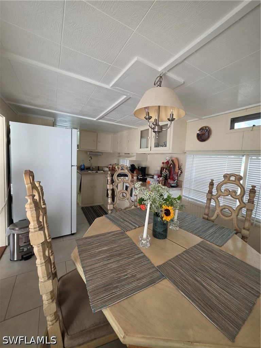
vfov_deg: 106.2
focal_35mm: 13
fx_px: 131
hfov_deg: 89.9
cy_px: 174
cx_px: 130
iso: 160
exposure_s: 1/120
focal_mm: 2.2
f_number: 1.9
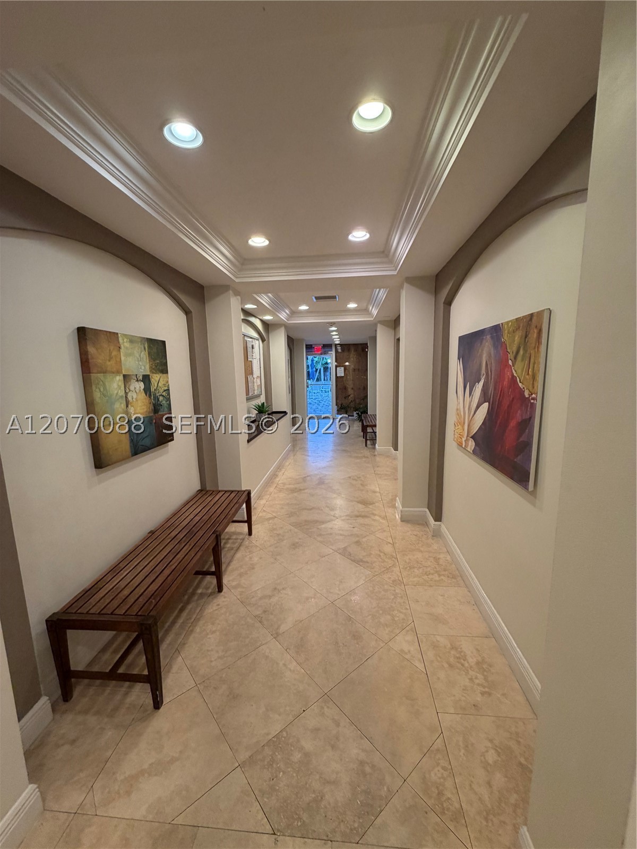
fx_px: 344
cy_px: 424
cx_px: 318
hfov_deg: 85.7
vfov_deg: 102.1
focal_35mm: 14
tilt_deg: -7.3
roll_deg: +1.6
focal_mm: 2.22
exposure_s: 1/60
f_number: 2.2
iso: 250
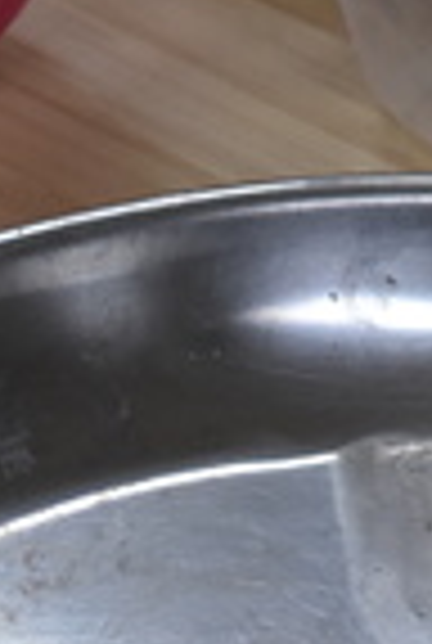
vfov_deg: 6.0
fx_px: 6036
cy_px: -306
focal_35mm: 337
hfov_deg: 4.0
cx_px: 1107
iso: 800
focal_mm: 46
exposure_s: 1/125
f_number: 5.6
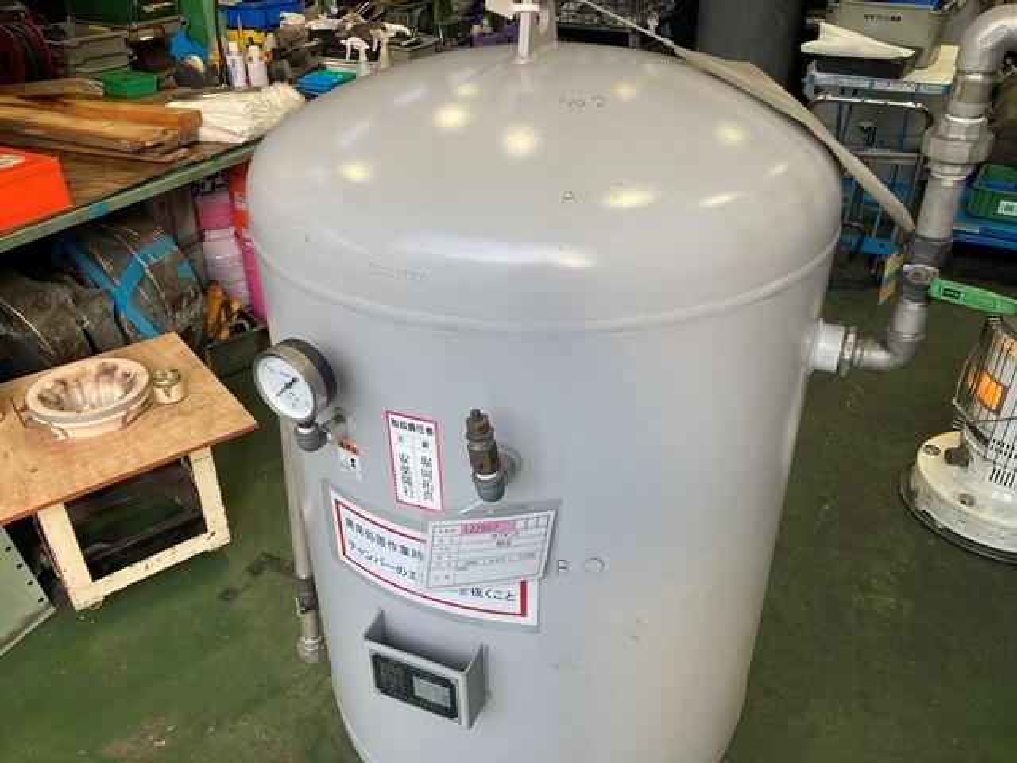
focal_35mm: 28
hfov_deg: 63.4
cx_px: 508
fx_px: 823
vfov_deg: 49.7
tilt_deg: -31.4
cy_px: 382
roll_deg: +0.3
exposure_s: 1/121
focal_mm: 3.99
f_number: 1.8
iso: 50
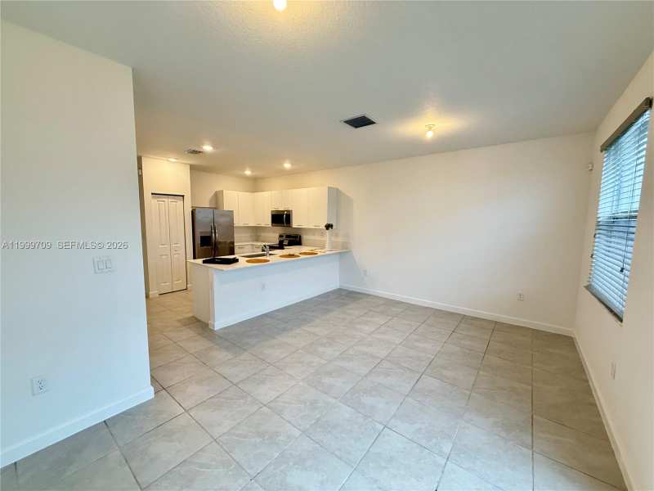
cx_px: 327
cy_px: 246
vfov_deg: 85.7
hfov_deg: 102.1
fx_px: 265
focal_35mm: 14
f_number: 2.2
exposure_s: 1/60
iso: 250
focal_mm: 2.22
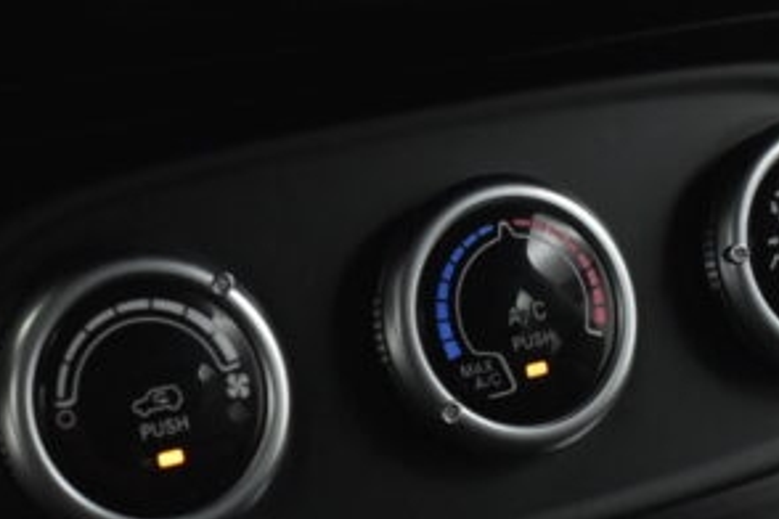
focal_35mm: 94
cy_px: 520
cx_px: 424
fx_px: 2034
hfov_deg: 21.7
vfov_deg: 14.3
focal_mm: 24
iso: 1600
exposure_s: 1/125
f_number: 3.8
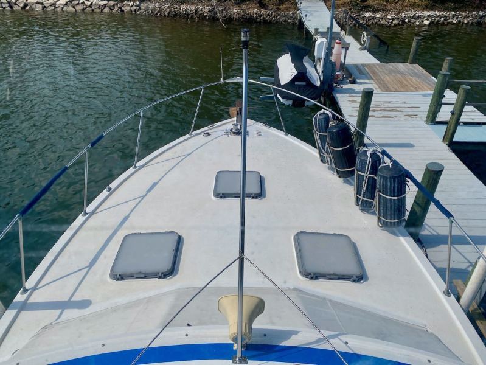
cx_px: 243
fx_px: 365
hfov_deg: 67.3
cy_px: 182
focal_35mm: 26
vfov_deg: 53.1
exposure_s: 1/6803
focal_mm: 4.25
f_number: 1.8
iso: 32
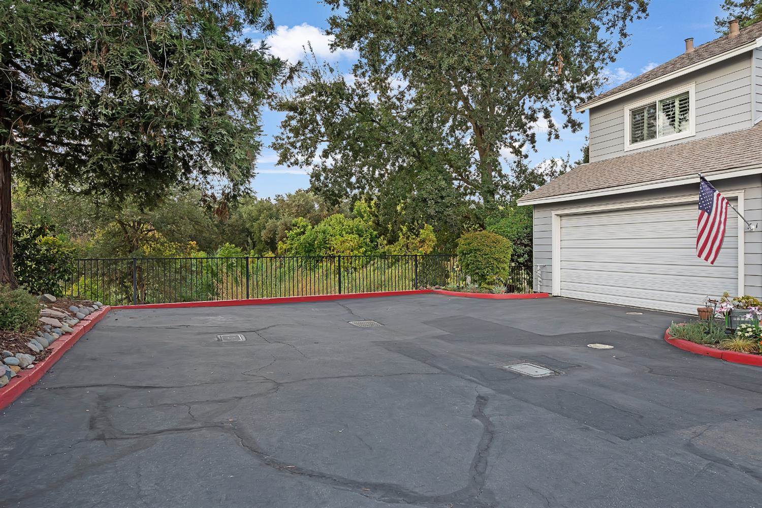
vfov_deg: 58.3
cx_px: 381
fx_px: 455
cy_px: 254
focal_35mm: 22
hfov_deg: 79.9
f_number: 8
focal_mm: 21.5
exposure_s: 1/80
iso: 250
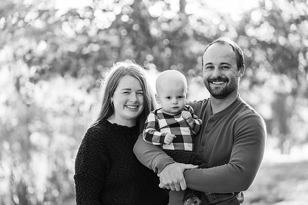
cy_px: 102
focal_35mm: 125
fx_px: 1070
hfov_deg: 16.4
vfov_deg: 11.0
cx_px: 154
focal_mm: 125
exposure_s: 1/640
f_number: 2.8
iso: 640
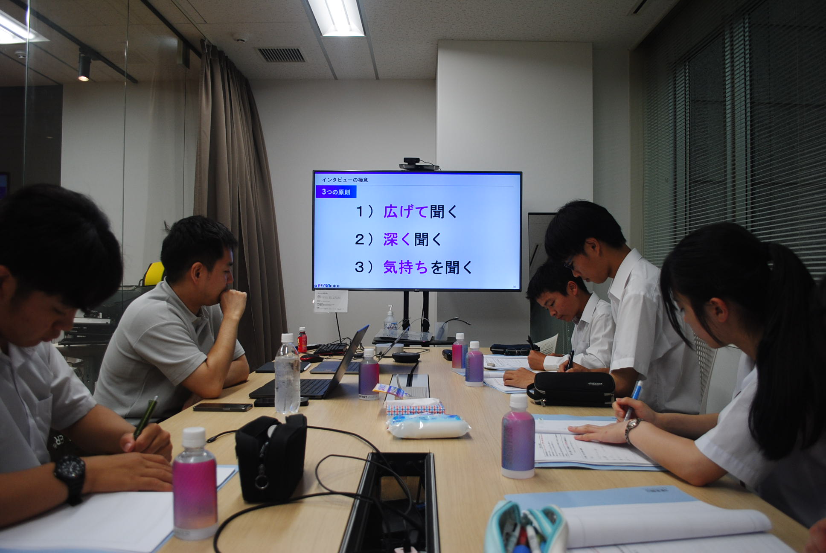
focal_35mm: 27
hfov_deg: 67.3
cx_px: 413
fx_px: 620
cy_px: 276
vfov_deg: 48.0
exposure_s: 1/60
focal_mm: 18
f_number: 3.5
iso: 250
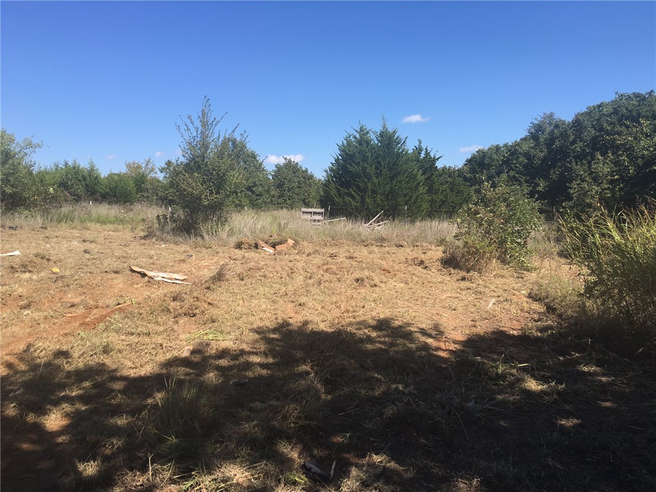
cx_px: 328
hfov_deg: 61.7
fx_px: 550
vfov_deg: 48.2
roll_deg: -1.9
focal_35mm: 29
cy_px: 246
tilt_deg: -1.1
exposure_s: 1/938
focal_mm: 4.15
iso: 25
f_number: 2.2
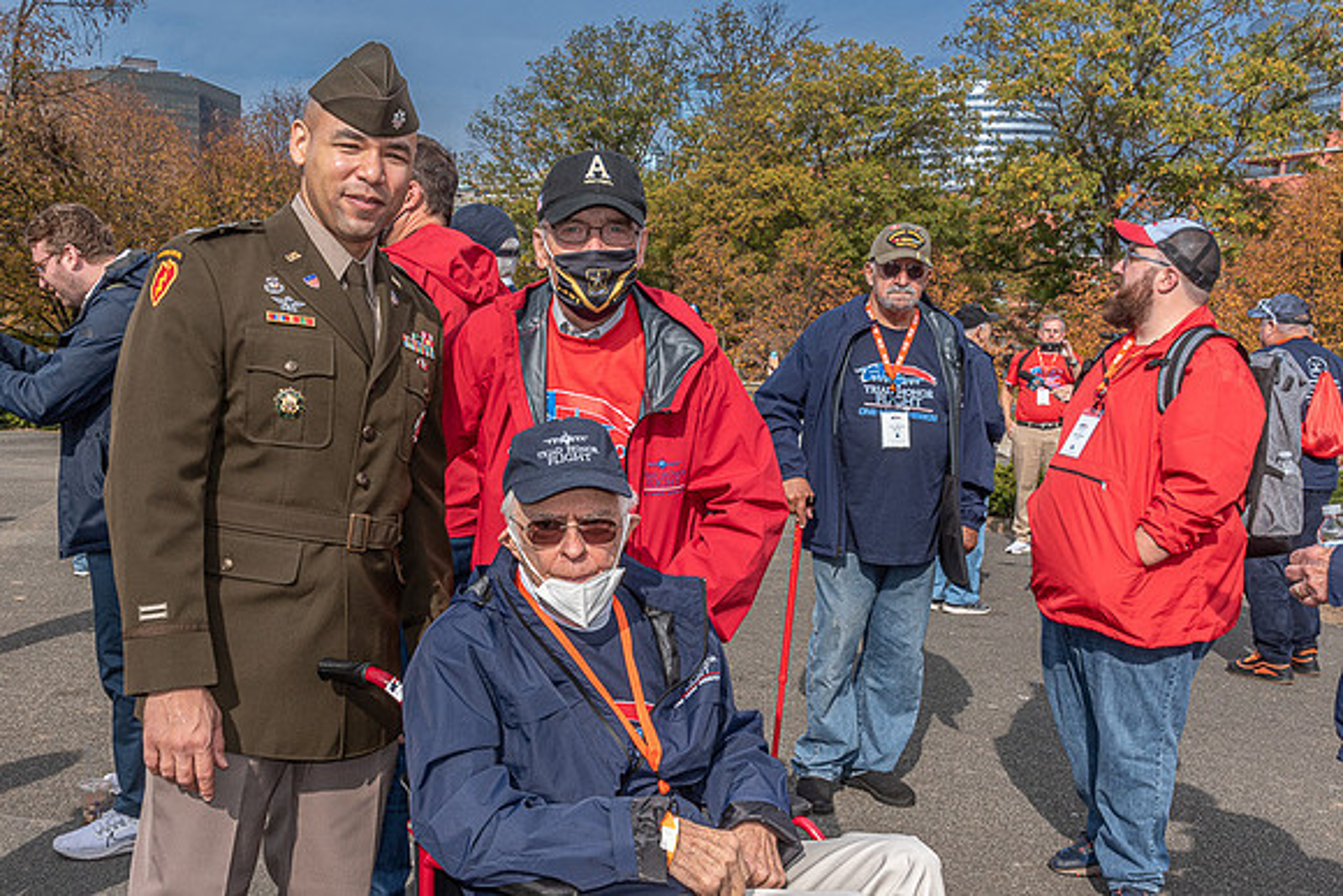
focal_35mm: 38
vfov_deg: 35.3
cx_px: 552
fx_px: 1406
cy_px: 481
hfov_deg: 50.8
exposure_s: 1/250
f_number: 16
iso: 500
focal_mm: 32
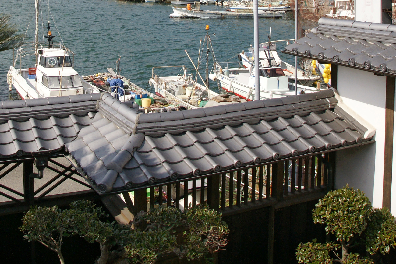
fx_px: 539
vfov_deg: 26.1
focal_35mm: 49
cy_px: -1
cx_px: 138
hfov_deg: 39.9
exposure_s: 1/250
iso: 200
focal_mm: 16
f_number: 9
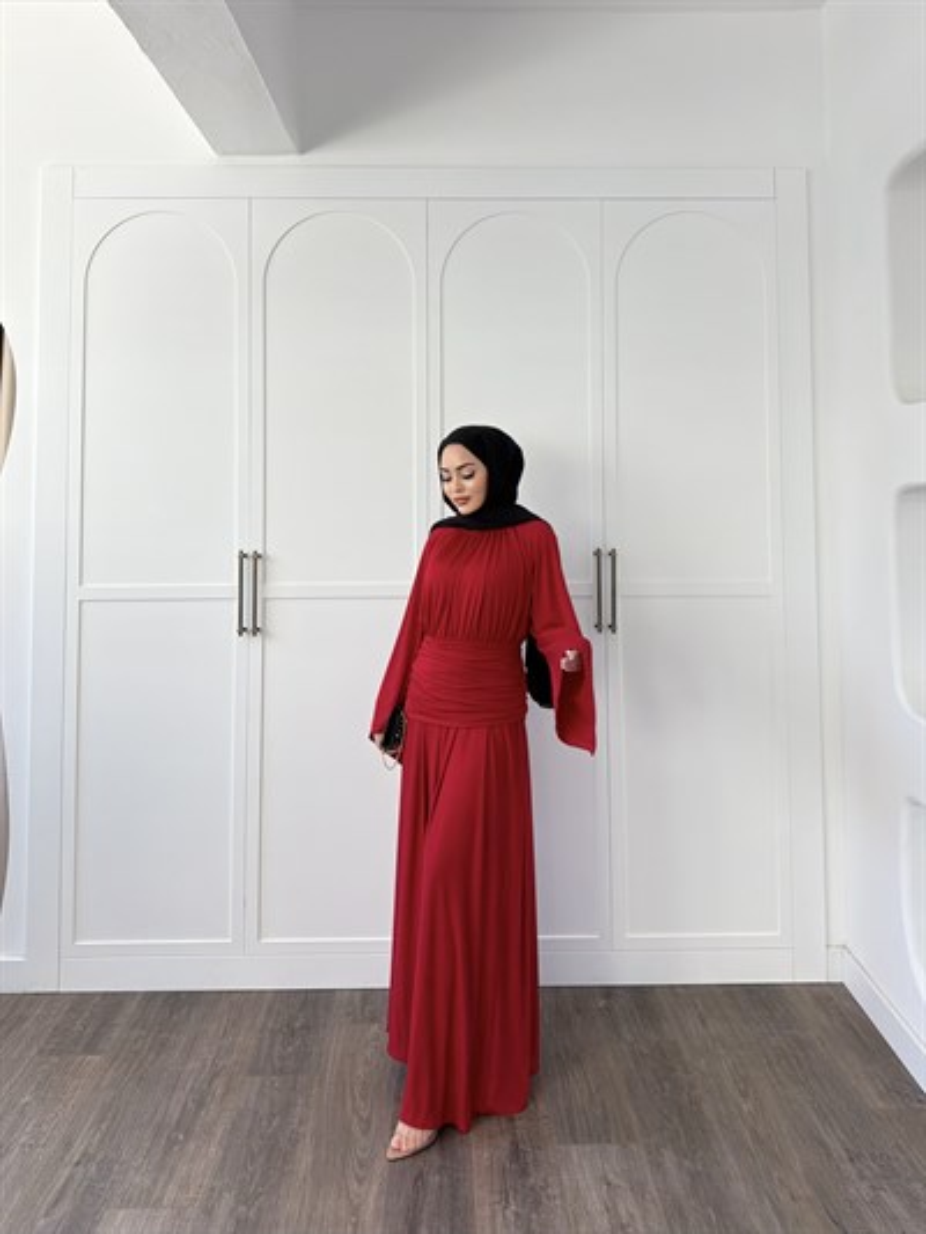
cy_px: 617
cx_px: 463
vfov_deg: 71.6
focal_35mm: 24
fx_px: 856
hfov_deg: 56.8
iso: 250
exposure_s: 1/831
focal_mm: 6.76
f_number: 1.78
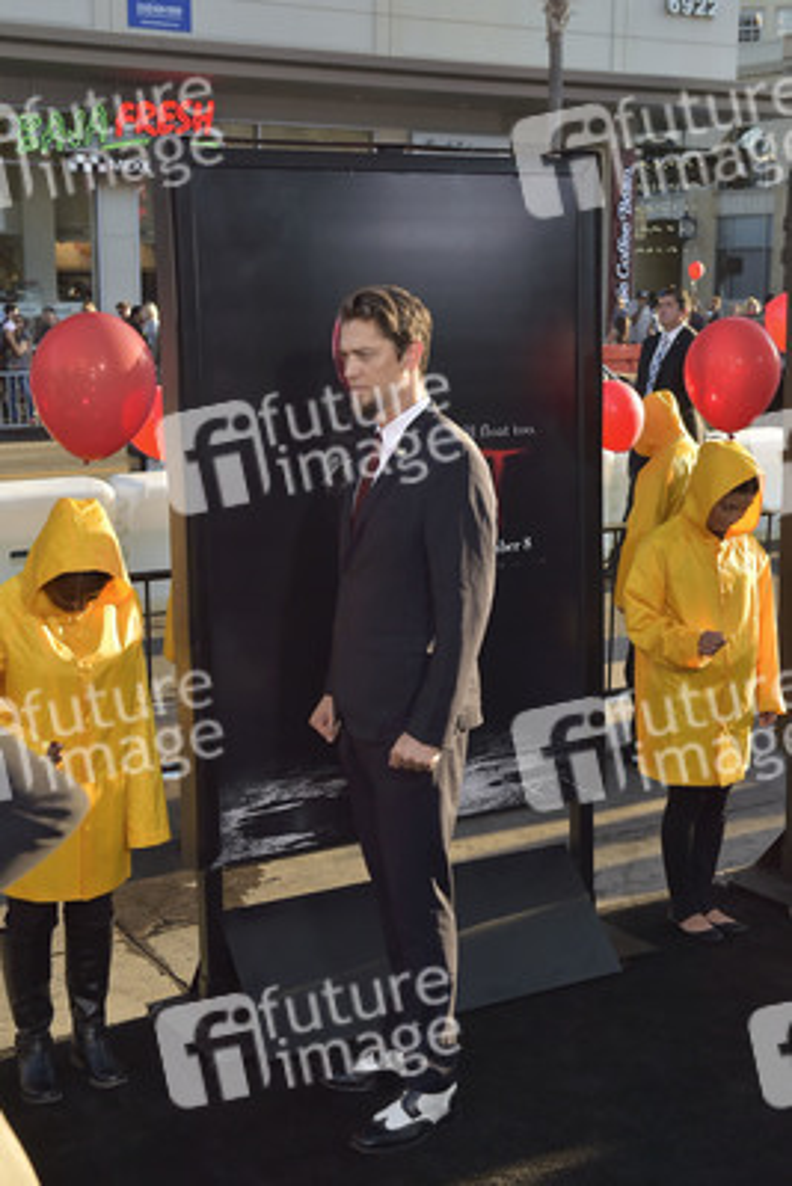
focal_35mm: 45
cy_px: 593
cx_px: 396
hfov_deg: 29.9
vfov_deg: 43.6
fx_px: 1484
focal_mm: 45
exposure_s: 1/320
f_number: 6.3
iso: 500
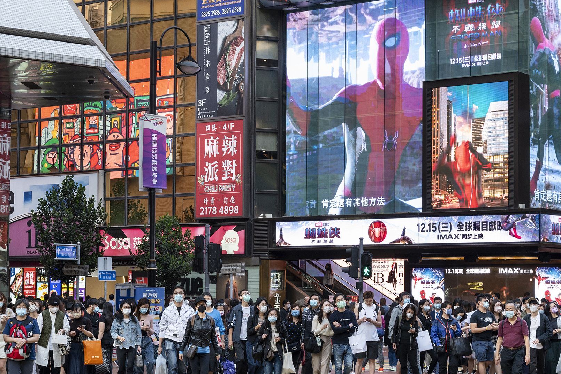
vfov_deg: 17.2
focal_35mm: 79
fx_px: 1231
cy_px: 104
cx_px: 379
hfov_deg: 25.5
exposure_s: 1/320
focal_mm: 53
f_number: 6.3
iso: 1600
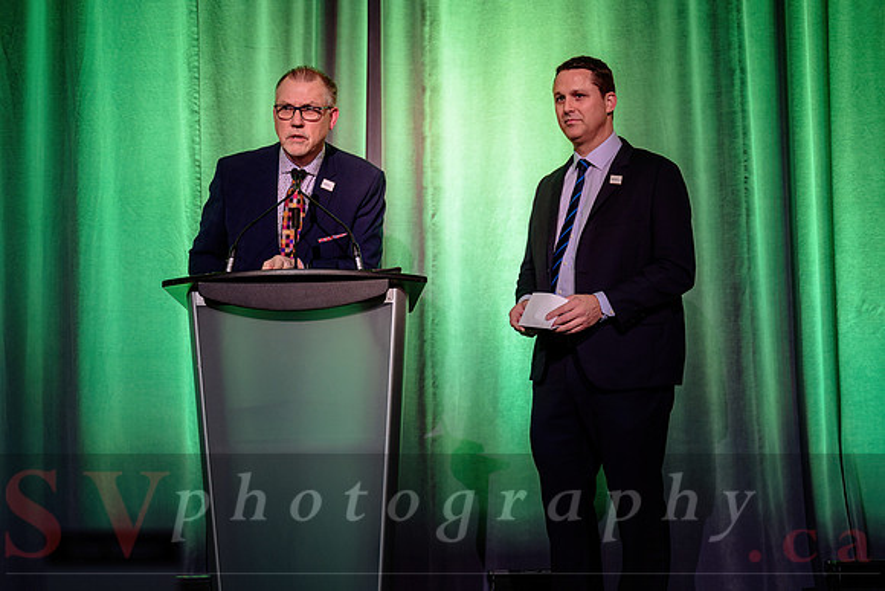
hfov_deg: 30.9
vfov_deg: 20.9
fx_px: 1599
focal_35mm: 65
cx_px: 458
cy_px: 272
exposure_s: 1/100
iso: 800
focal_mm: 57
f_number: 2.8
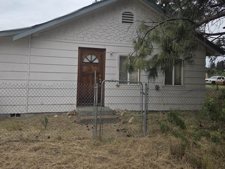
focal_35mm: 31
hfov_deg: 58.0
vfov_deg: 45.1
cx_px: 92
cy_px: 65
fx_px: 201
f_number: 1.8
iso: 80
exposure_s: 1/3977
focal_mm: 5.4
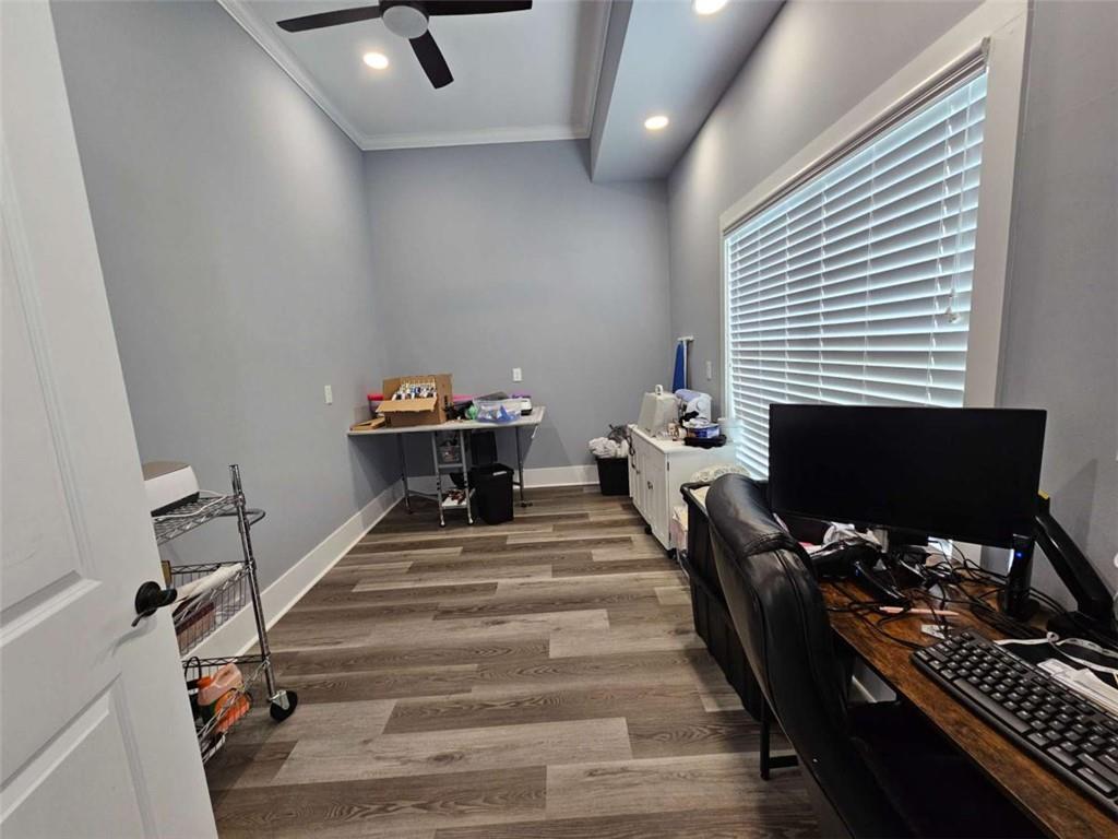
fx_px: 420
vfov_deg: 89.9
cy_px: 420
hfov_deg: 106.2
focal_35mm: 13
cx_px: 559
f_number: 2.2
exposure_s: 1/60
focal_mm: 2.2
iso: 160
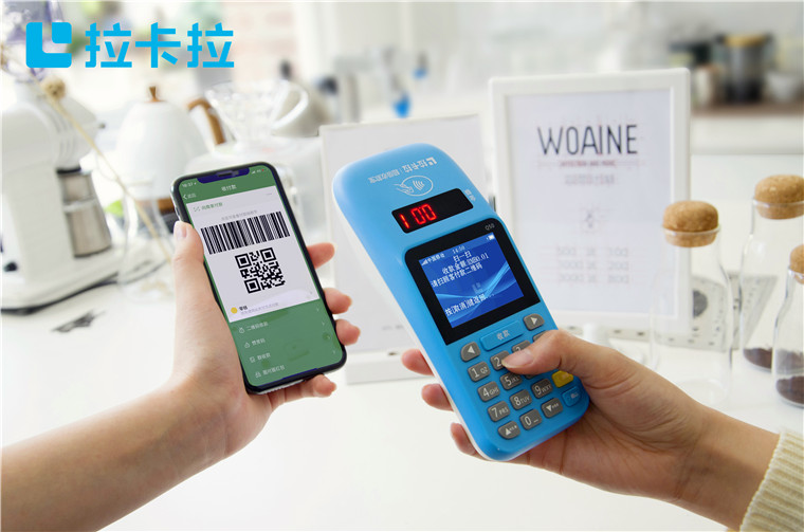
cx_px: 402
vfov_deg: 26.4
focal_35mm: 51
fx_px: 1136
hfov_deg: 39.0
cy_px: 266
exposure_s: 1/125
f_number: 5.6
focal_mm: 34
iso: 500
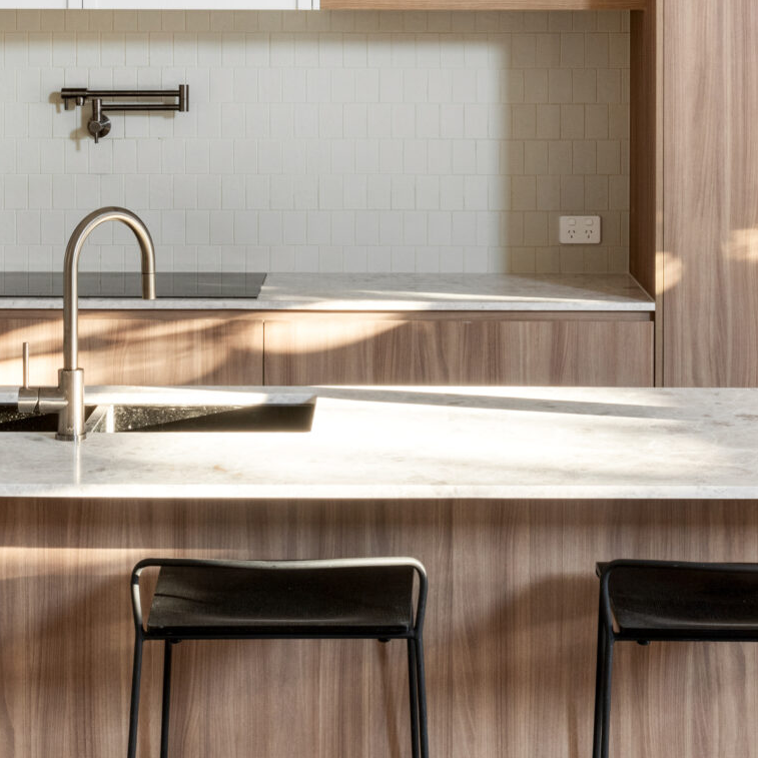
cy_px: 44
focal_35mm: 92
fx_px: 2279
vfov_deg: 18.5
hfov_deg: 18.9
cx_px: 399
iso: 200
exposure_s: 1.6
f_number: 14
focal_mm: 32
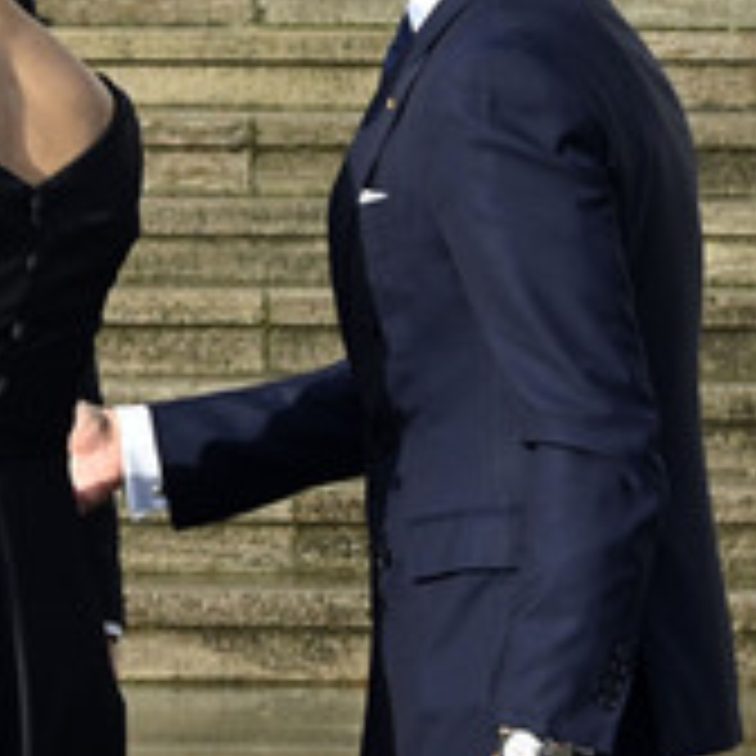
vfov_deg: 6.8
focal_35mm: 256
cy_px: 230
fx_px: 6325
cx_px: -137
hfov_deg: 6.8
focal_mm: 112
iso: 1600
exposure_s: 1/800
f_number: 14
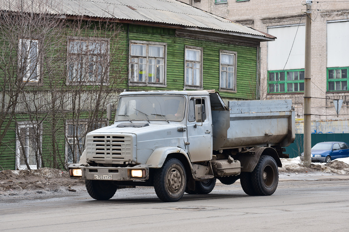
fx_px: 1066
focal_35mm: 110
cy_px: 116
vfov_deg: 12.5
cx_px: 174
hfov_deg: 18.6
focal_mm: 110
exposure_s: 1/400
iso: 500
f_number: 5.6
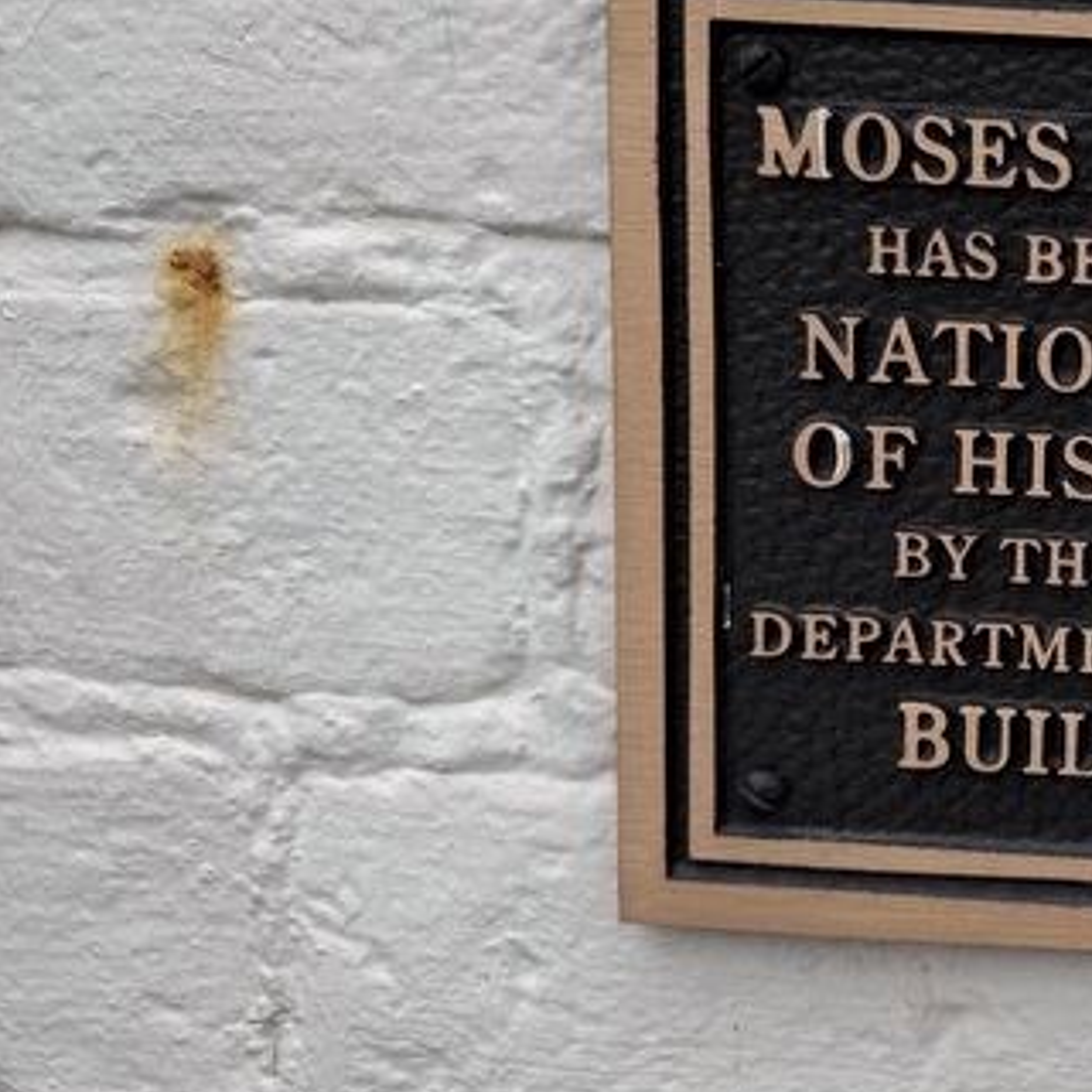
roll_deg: -1.7
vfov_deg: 32.1
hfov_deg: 28.0
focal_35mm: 53
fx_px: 1892
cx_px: 1327
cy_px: 416
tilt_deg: -8.7
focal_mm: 6.76
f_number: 1.78
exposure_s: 1/467
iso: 80
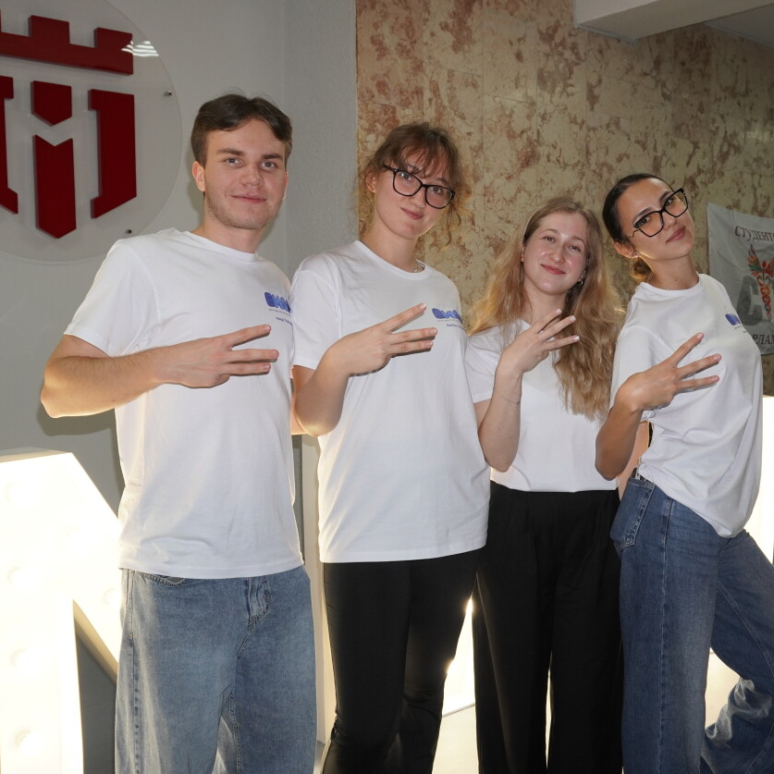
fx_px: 987
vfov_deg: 42.8
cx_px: 458
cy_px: 393
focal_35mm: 39
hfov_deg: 42.7
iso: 800
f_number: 5
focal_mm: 20
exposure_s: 1/125
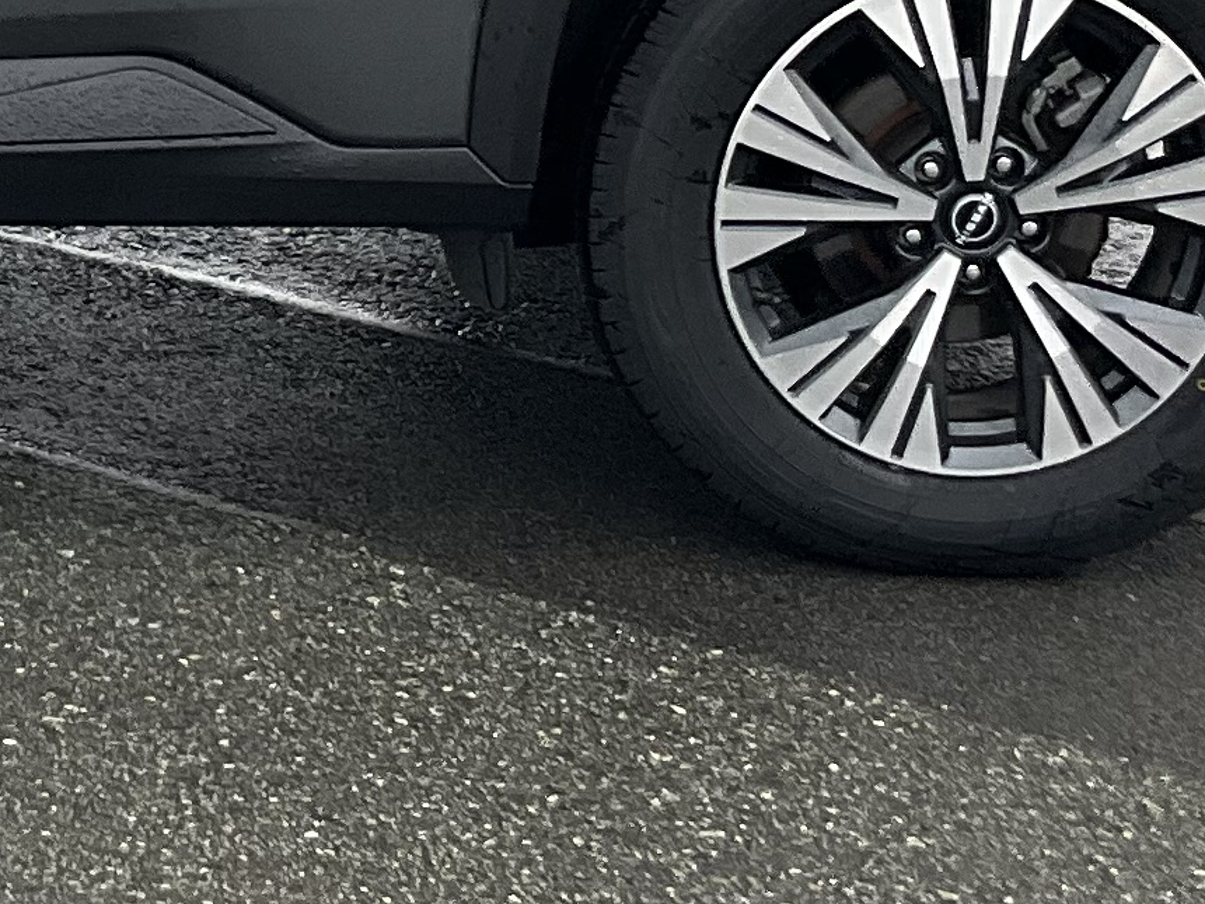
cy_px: -196
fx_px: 4734
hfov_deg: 14.1
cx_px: -259
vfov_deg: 10.7
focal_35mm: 136
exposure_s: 1/168
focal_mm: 3
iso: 20
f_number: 1.8
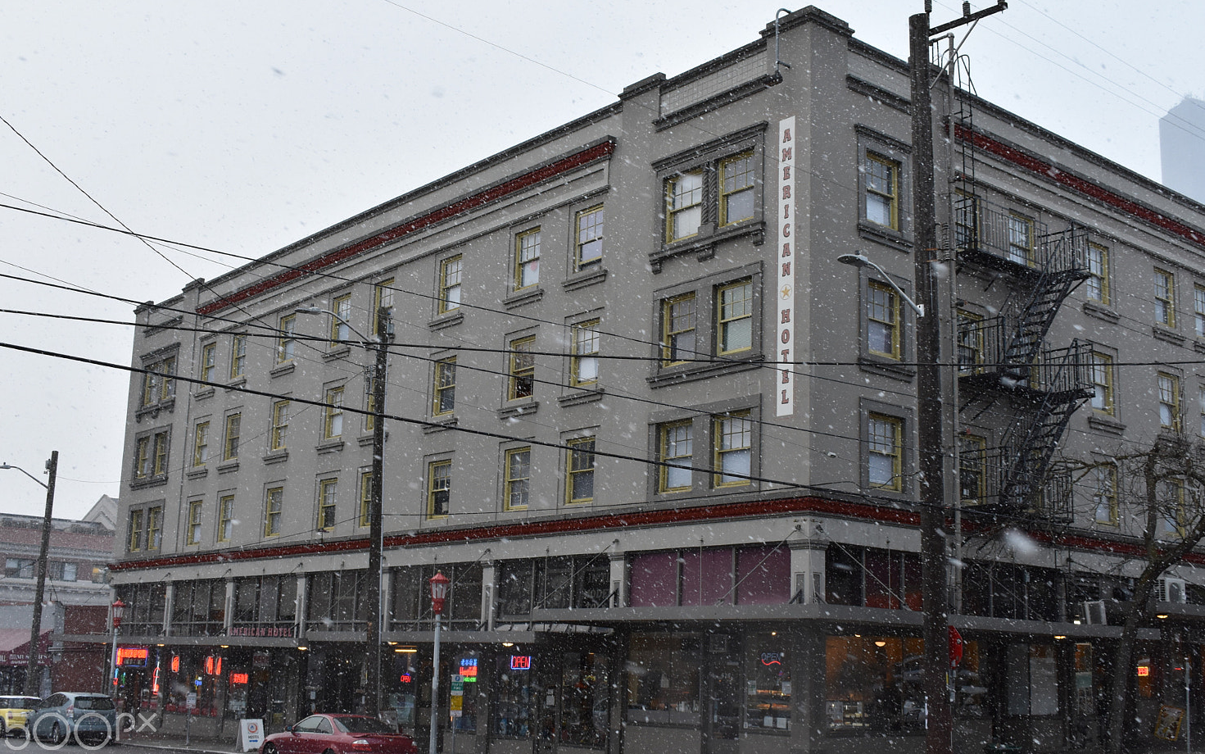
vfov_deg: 30.9
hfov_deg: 47.6
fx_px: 1365
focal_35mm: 42
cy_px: 402
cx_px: 609
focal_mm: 25
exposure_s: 1/200
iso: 800
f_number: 7.1
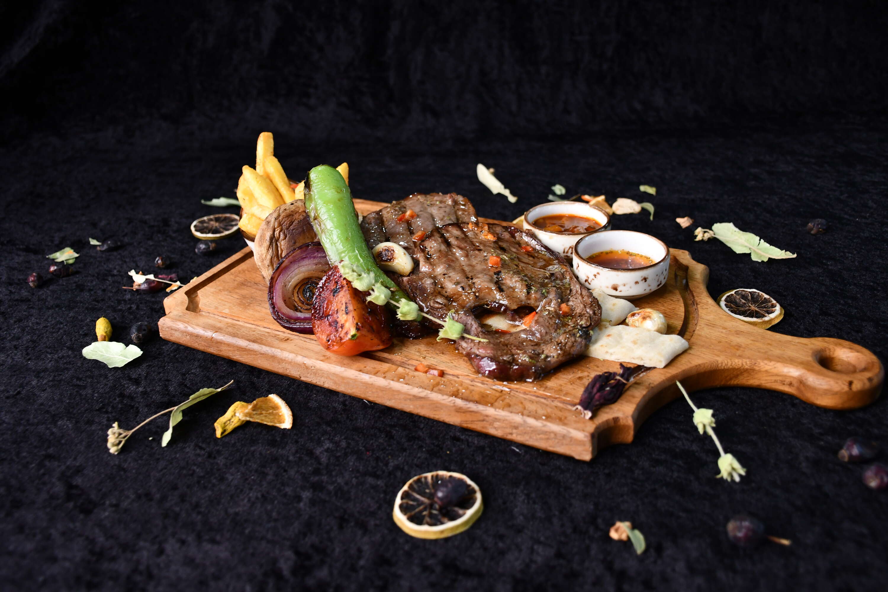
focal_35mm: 33
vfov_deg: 40.0
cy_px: 296
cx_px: 444
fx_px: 814
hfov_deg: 57.2
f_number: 3.5
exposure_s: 1/250
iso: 720
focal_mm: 22
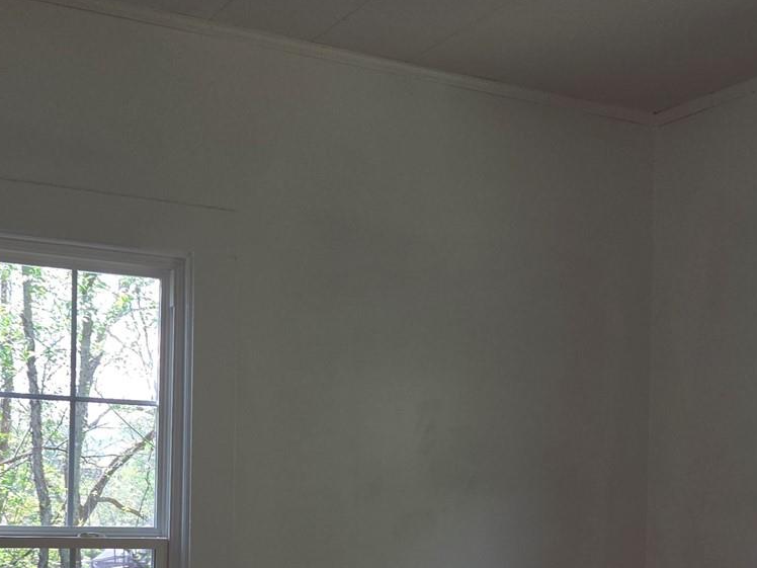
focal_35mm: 63
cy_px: 529
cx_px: 445
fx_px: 1378
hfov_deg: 30.7
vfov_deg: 22.6
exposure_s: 1/120
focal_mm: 5.4
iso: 40
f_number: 1.8
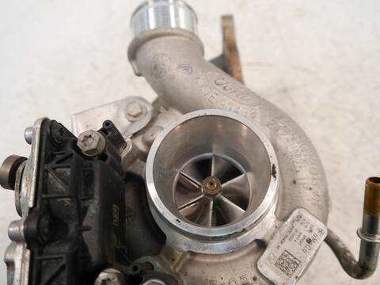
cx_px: 190
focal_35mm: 28
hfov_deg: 63.4
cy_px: 142
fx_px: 307
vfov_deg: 49.7
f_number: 3.5
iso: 1000
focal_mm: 14
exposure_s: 1/125
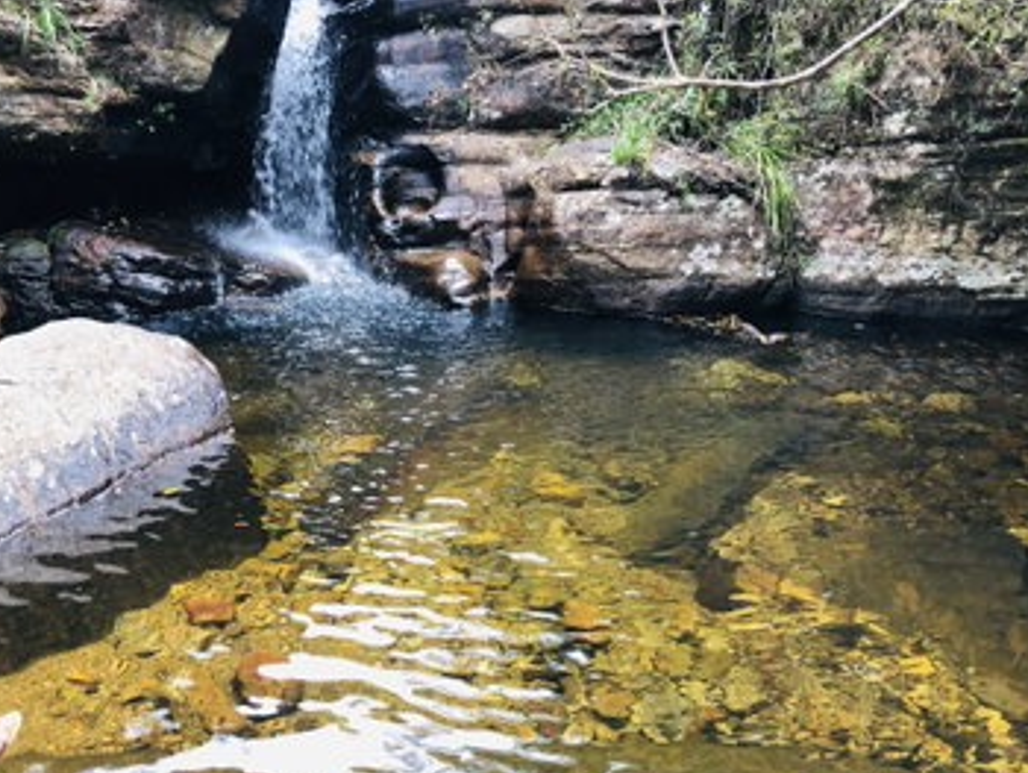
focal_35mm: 32
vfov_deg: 44.2
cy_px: 388
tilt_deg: -22.1
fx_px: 951
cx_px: 493
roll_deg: -1.5
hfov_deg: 56.8
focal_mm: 3.99
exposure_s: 1/40
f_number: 1.8
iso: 25
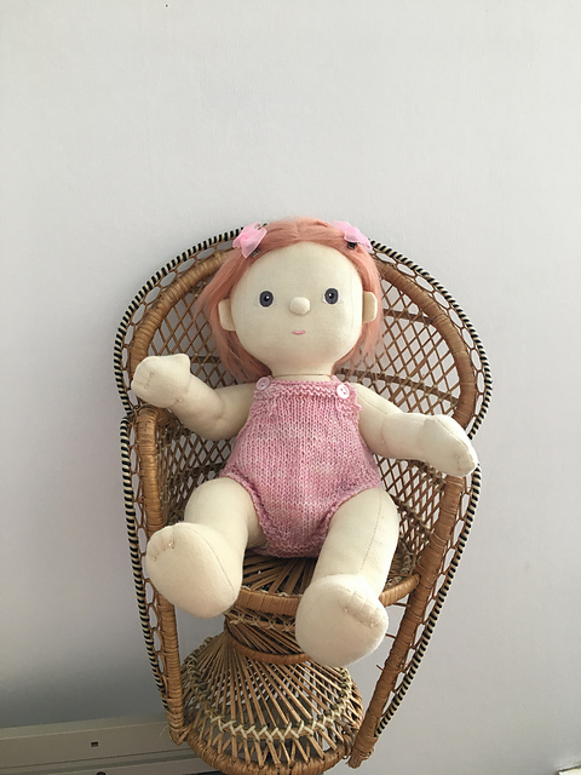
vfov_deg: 61.7
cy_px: 388
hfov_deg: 48.2
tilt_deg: -14.3
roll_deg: +1.2
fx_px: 649
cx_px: 290
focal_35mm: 29
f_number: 2.2
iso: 100
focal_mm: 4.15
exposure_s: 1/33
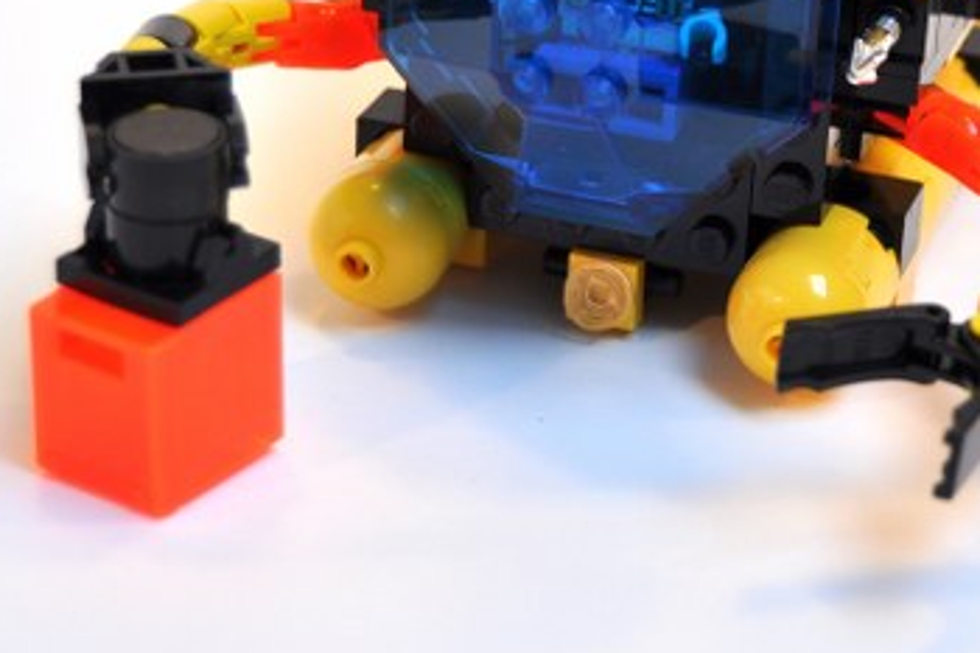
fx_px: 3728
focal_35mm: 137
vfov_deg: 10.0
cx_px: 767
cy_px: 77
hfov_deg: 14.9
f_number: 5
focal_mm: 40
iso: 250
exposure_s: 1/50
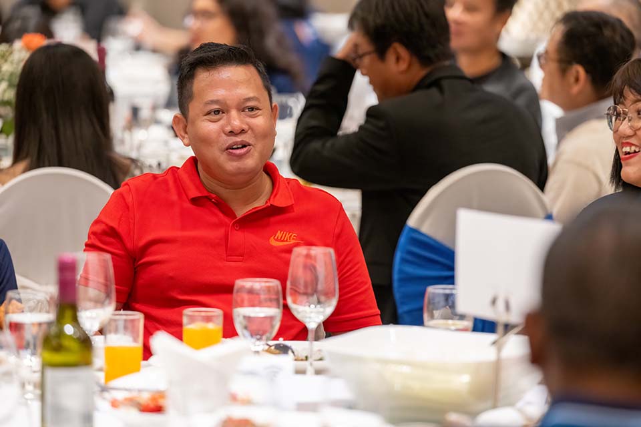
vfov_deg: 7.2
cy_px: 214
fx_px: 3383
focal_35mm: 190
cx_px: 320
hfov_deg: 10.8
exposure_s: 1/200
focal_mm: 190
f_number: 3.5
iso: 3200
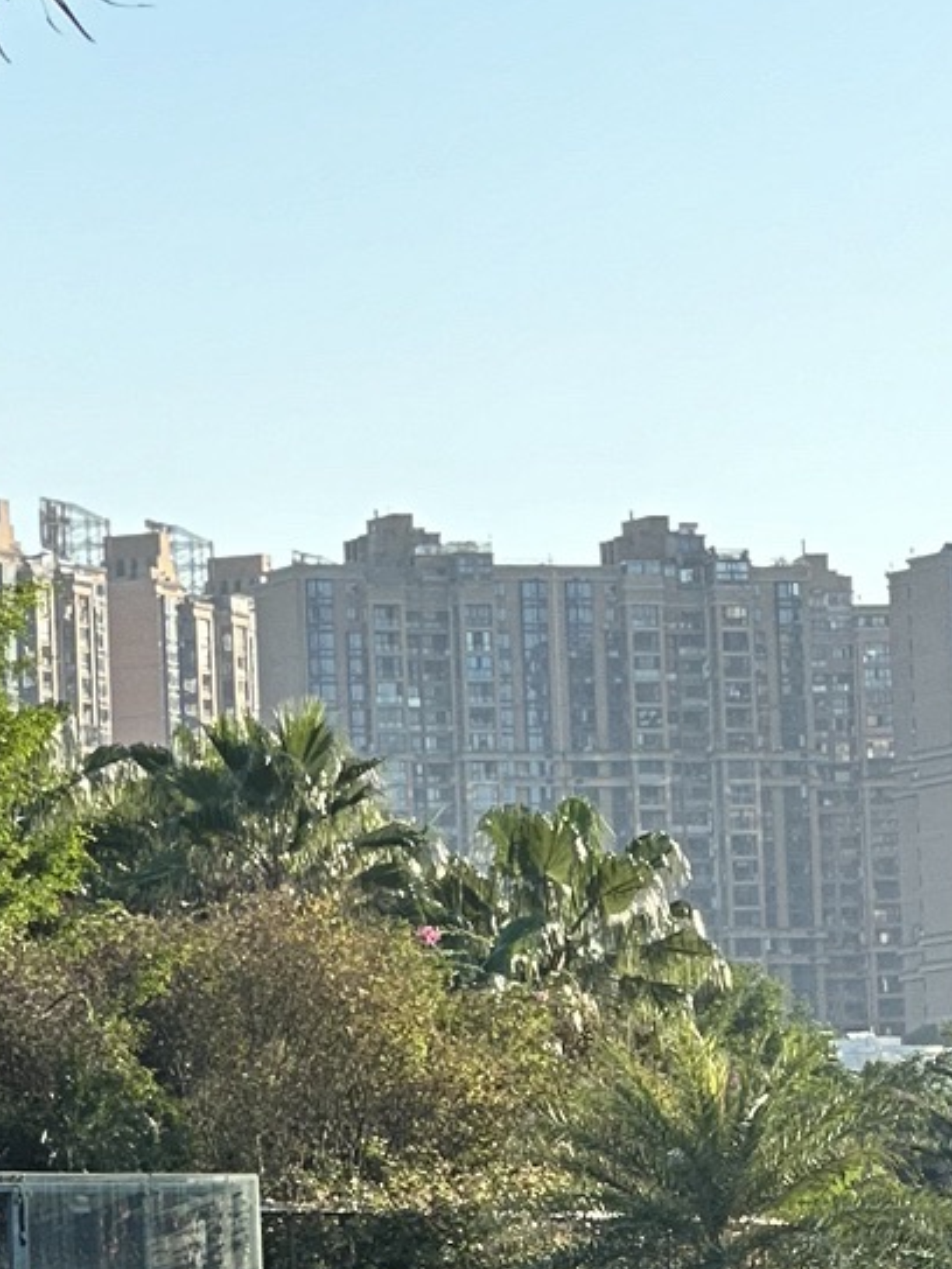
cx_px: -259
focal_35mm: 283
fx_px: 10377
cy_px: 1206
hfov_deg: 5.2
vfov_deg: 7.0
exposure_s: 1/144
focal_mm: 9
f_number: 2.8
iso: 32
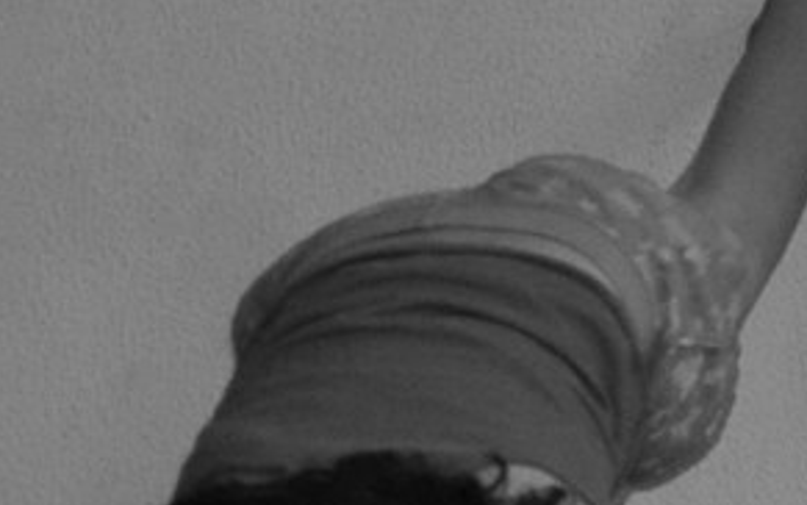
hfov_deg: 6.1
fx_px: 6929
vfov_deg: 4.1
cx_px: 2485
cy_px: -319
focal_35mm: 315
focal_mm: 28
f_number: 4
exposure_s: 1/80
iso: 800
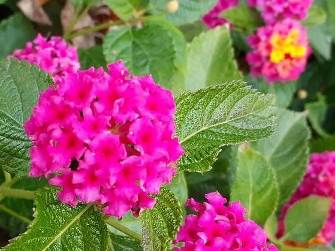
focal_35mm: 58
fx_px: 561
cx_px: 98
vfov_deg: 24.9
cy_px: 190
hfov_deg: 32.8
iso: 80
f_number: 1.9
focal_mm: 3.6
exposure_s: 1/100
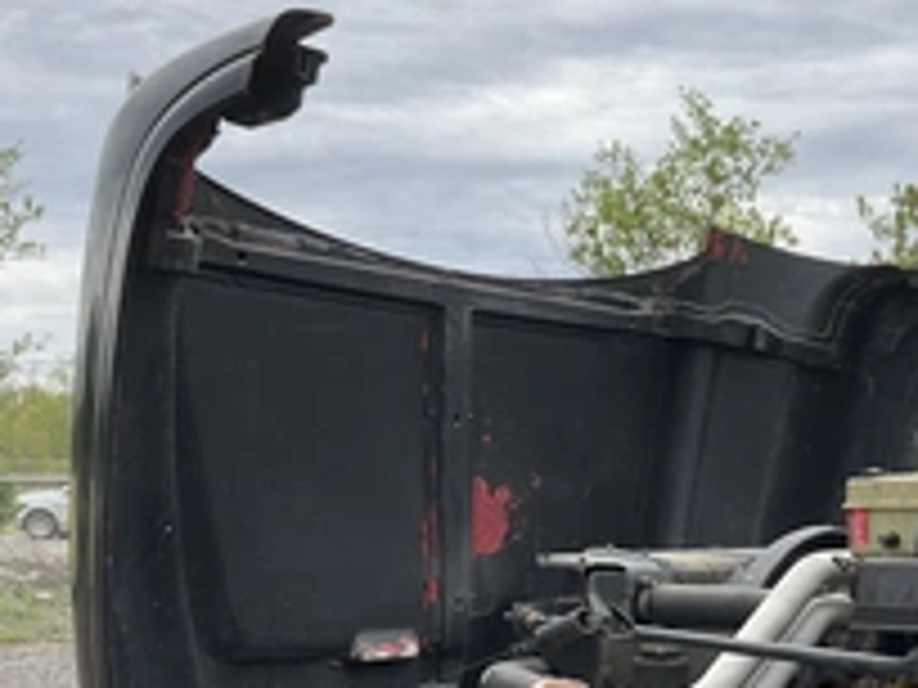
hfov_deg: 33.4
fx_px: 1512
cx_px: 634
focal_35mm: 57
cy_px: 508
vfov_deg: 25.4
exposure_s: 1/869
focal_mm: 3
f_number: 1.8
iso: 25
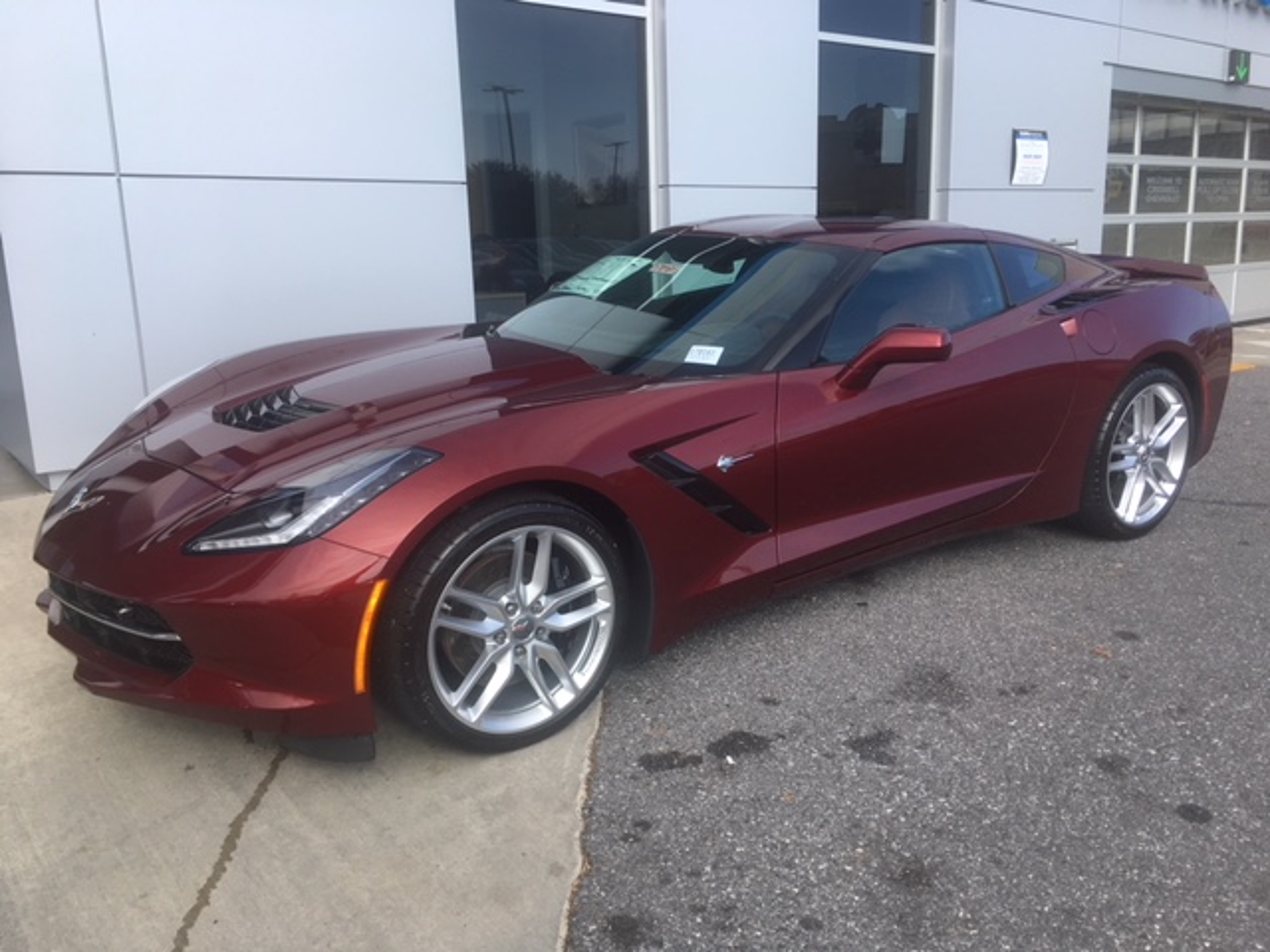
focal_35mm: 29
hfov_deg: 61.7
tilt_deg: -11.9
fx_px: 1064
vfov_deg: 48.2
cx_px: 635
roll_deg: +2.3
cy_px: 476
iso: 25
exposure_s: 1/793
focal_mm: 4.15
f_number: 2.2
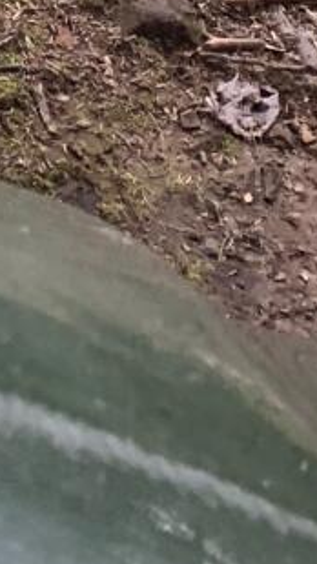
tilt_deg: -15.5
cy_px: -1006
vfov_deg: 9.7
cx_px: -306
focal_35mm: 183
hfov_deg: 6.4
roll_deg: +1.2
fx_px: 2739
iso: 25
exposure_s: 1/122
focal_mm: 4.25
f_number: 1.8
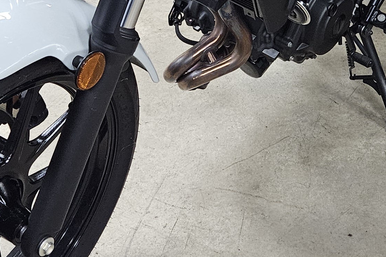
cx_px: 192
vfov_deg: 15.5
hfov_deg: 23.6
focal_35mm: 86
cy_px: -18
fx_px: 922
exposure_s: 1/120
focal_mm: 5.4
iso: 640
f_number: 1.8
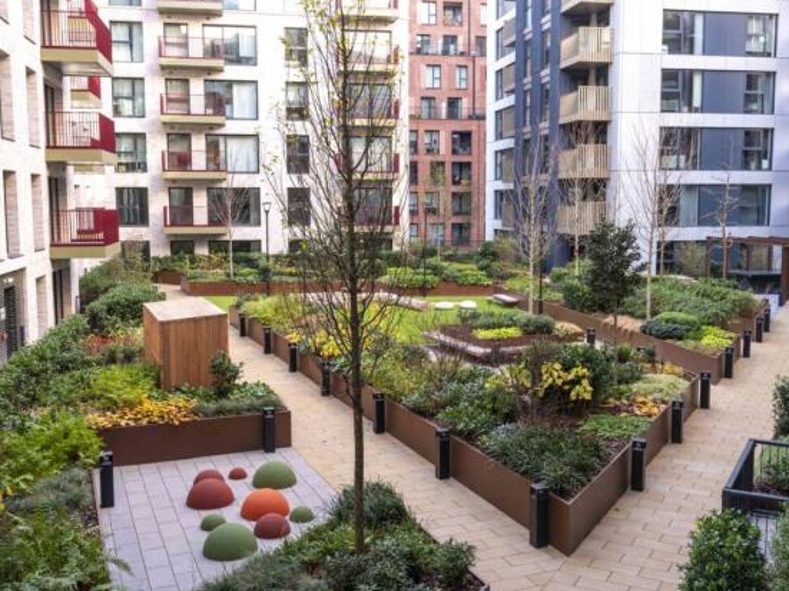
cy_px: 294
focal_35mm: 37
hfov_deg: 50.1
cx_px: 416
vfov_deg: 38.7
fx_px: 843
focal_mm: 44
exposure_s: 1/10
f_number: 13
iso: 400
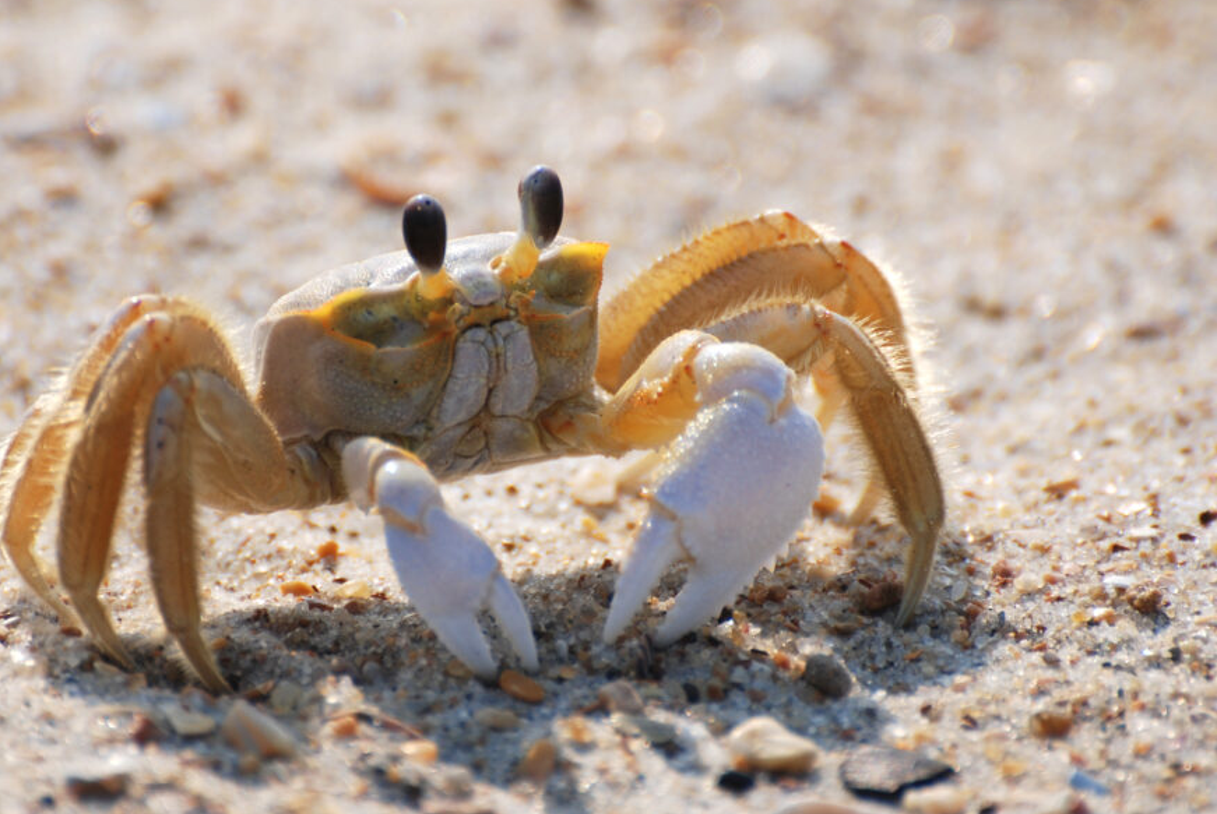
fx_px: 17904
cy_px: 368
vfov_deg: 2.6
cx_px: 513
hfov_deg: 3.9
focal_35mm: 529
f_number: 5.6
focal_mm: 300
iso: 200
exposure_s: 1/800
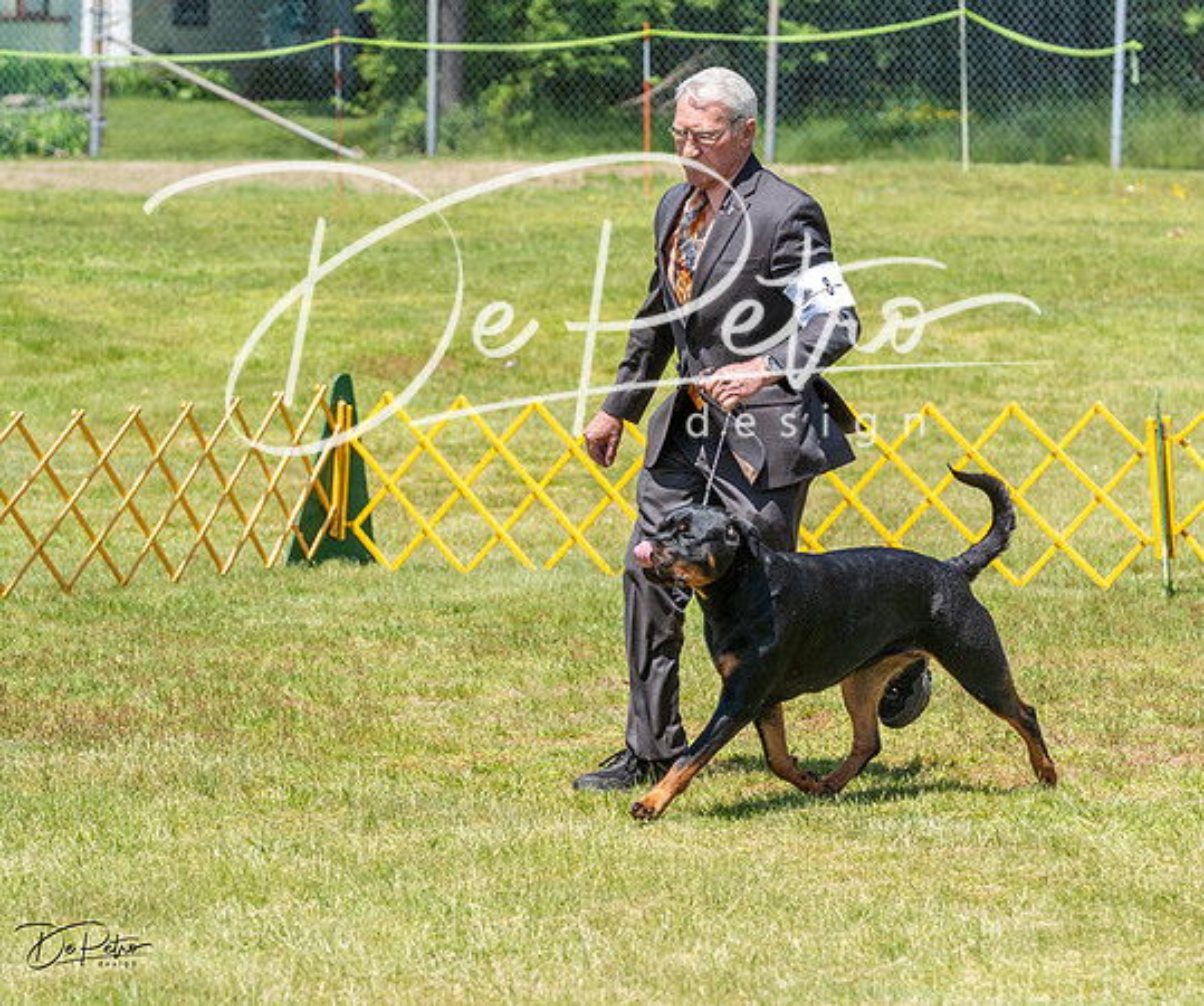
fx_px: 7552
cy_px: 508
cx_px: 682
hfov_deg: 9.1
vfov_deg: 7.6
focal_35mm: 208
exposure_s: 1/2500
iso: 1000
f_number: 6.3
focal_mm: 167
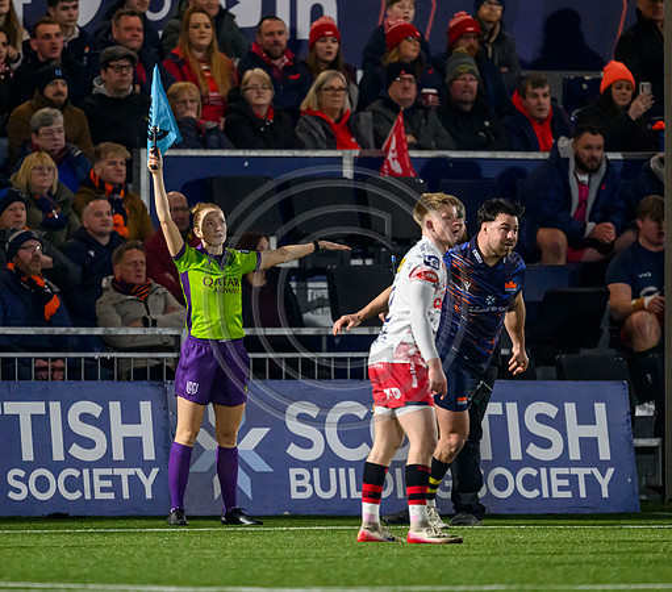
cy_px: 289
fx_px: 15696
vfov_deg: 2.2
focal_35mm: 759
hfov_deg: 2.5
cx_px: 302
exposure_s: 1/1250
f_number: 4
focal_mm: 560
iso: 10000
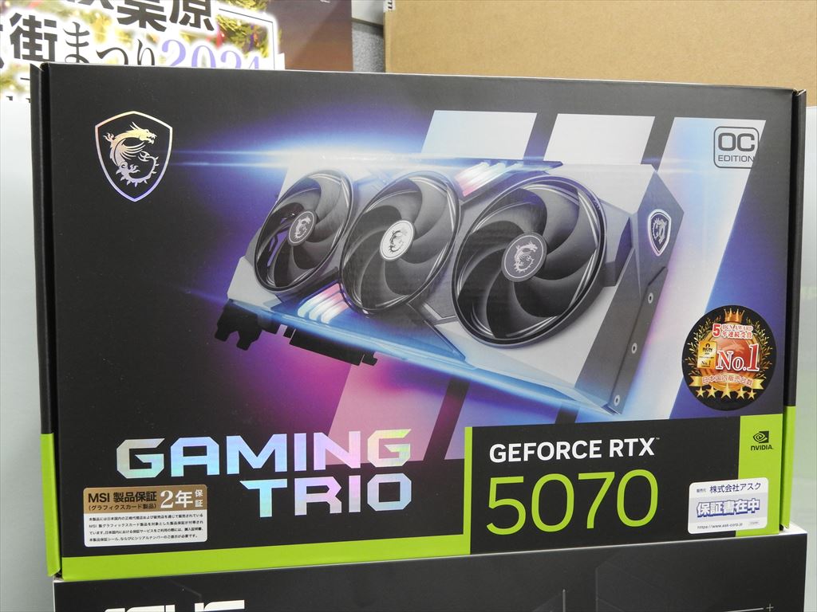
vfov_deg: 36.0
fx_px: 944
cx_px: 408
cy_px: 306
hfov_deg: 46.8
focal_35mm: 40
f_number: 3.8
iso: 400
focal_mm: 7.2
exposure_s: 1/15
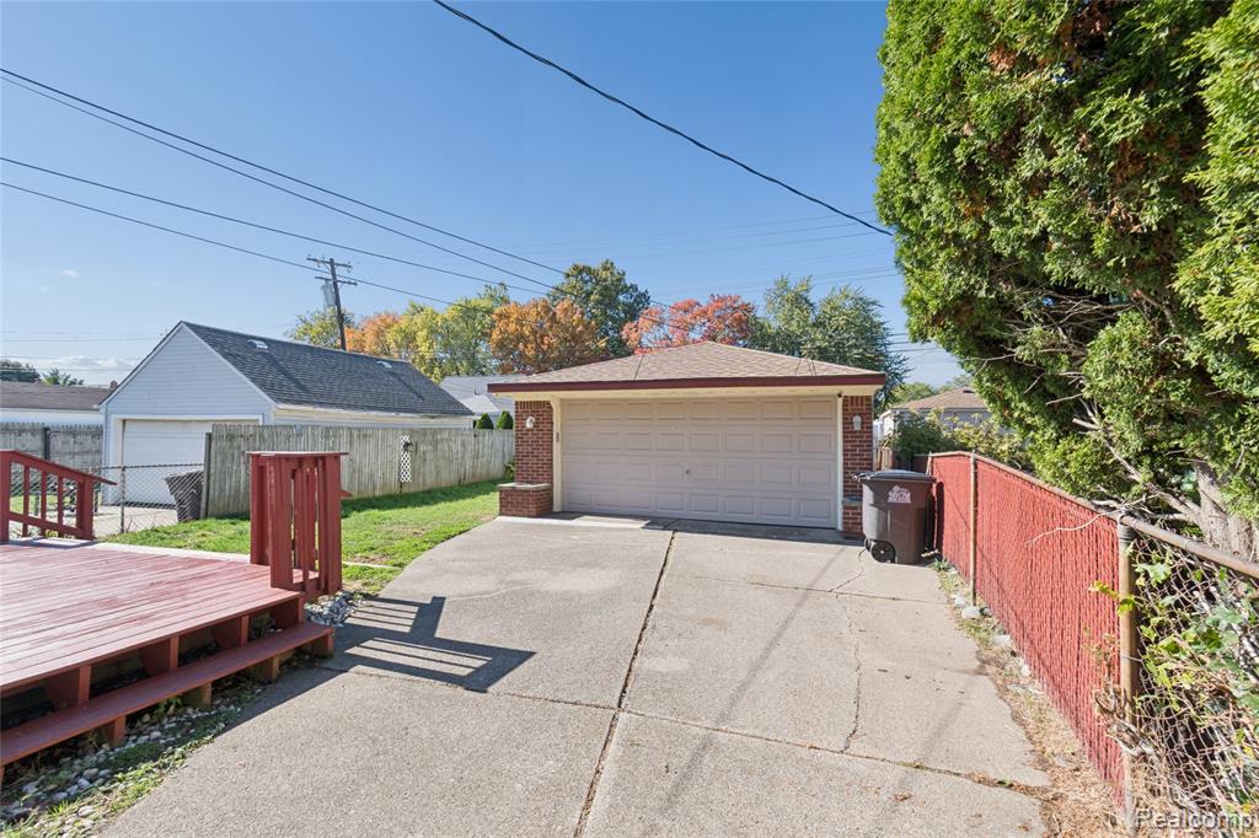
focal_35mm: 15
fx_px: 524
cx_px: 630
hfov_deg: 100.4
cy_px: 419
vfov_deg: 77.3
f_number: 8
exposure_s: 1/160
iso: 100
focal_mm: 10
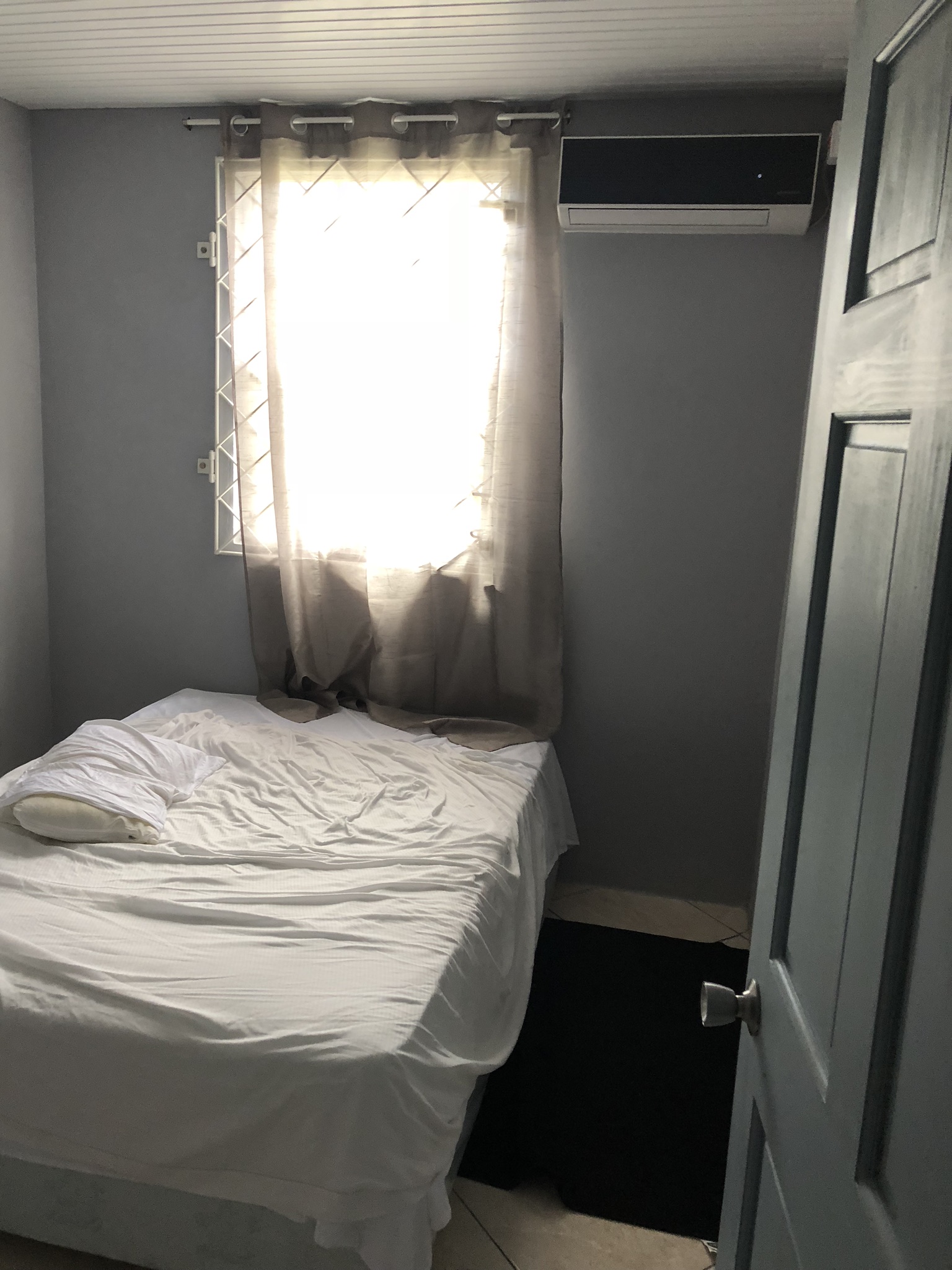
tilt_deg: -12.1
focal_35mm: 28
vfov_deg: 63.4
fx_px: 1027
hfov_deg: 49.7
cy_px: 635
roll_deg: -2.1
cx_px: 476
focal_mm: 4
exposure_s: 1/17
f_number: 1.8
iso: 64
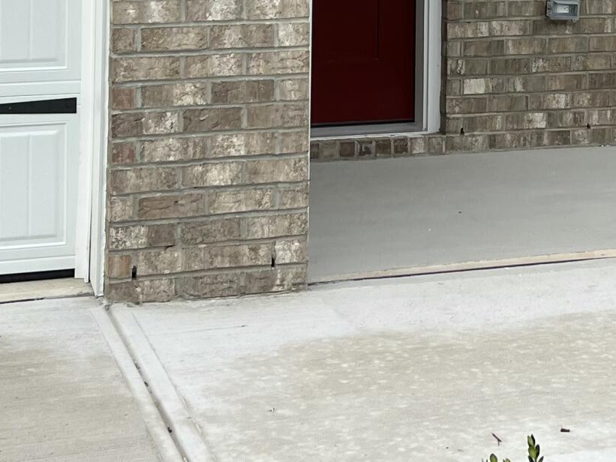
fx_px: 1691
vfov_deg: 15.0
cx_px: 483
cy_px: -92
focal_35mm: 95
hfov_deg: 20.4
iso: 50
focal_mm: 5.7
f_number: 1.5
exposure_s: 1/1068
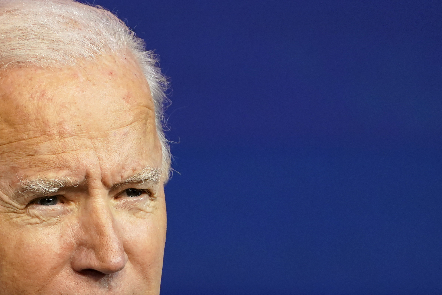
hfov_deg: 2.0
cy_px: 356
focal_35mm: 1023
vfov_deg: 1.3
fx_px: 12559
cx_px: 81
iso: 2000
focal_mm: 400
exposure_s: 1/160
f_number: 5.6
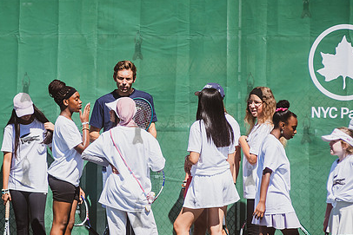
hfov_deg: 5.8
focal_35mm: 357
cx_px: 134
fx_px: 3502
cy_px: 115
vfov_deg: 3.9
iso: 200
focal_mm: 185
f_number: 4
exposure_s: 1/3200
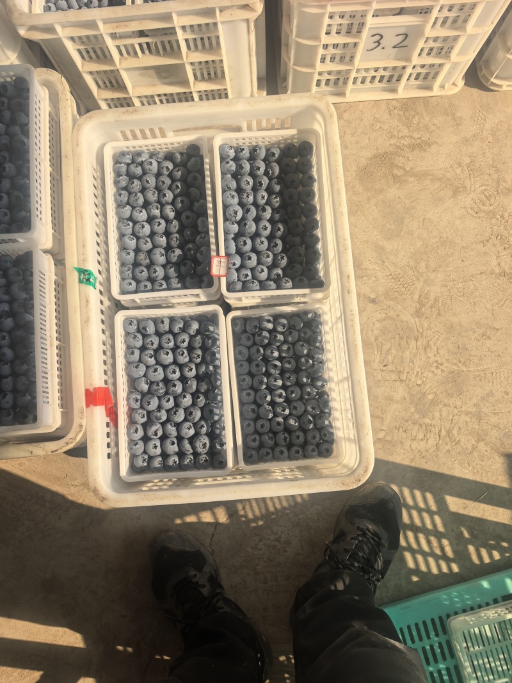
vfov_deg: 65.3
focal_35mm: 27
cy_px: 342
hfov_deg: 51.3
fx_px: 533
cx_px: 256
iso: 50
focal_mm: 6.98
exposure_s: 1/742
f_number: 2
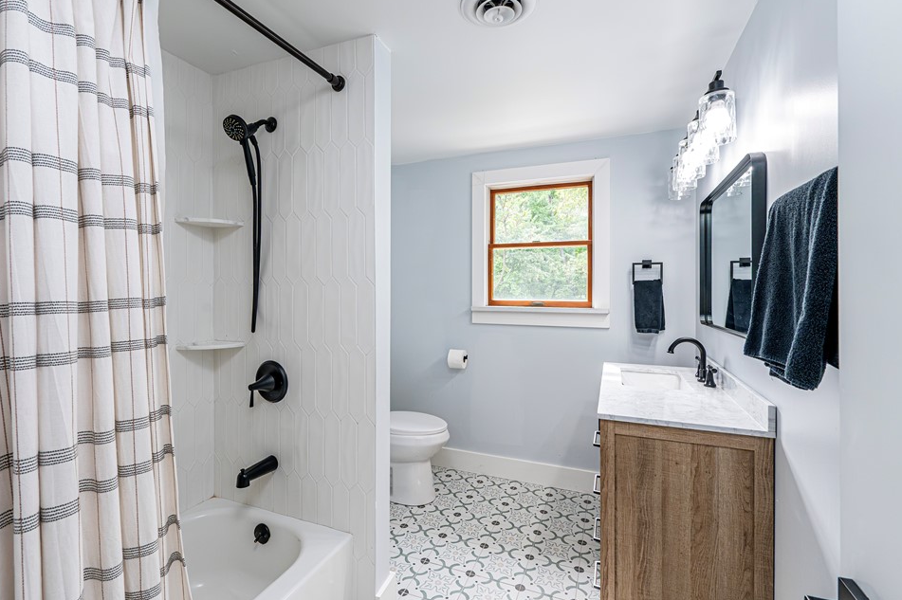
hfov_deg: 96.7
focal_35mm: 16
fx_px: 401
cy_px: 308
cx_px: 426
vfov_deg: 73.7
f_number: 8
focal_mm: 14
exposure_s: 1/160
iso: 1600
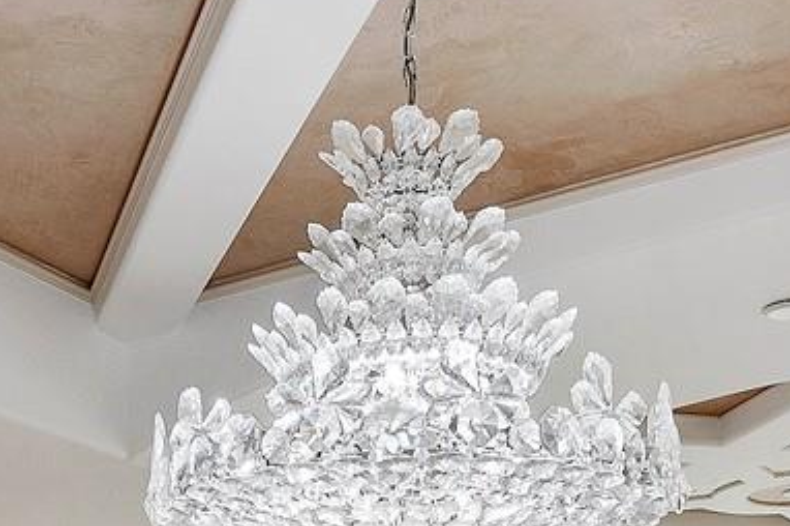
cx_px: 220
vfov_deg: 18.5
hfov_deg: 32.4
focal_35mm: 61
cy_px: 881
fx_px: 1337
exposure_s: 1/200
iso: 200
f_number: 5.6
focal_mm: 7
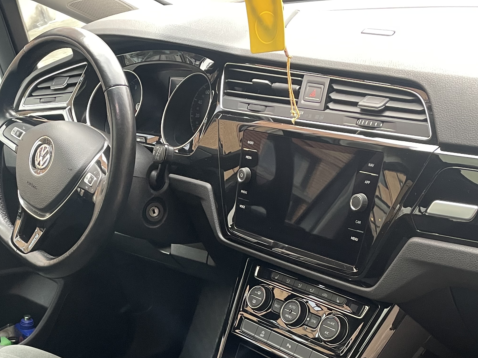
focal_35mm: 52
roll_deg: +16.9
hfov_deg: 36.6
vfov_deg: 26.7
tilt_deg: -28.0
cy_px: 346
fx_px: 718
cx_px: 180
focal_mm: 4.2
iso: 200
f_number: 1.6
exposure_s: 1/60
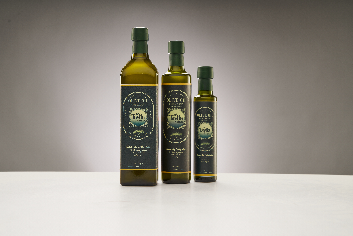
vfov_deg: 18.7
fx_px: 716
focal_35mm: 73
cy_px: 118
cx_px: 176
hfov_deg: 27.7
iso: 100
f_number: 10
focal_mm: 73
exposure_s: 1/160
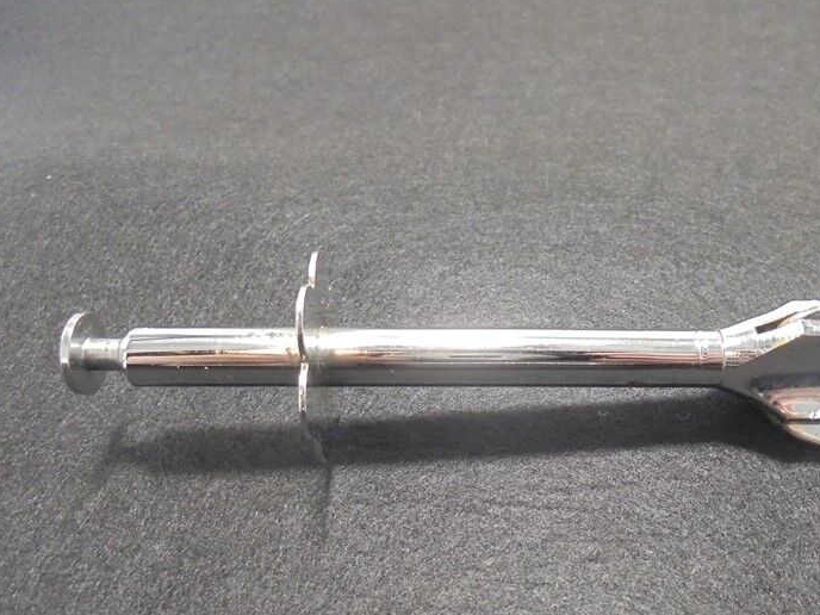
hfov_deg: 53.3
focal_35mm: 34
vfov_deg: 41.5
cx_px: 522
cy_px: 387
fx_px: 805
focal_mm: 4.6
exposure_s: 1/30
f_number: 3.5
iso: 400
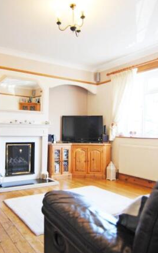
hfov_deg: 44.4
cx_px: 63
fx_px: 193
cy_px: 126
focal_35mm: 28
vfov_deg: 66.4
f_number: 4
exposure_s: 1/40
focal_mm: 12
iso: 200
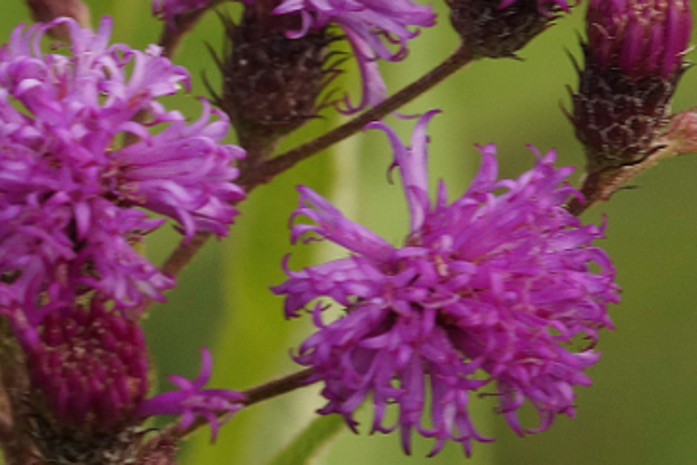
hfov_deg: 4.1
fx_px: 9645
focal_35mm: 498
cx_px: -137
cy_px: 108
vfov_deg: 2.8
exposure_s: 1/160
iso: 500
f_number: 9
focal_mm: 100
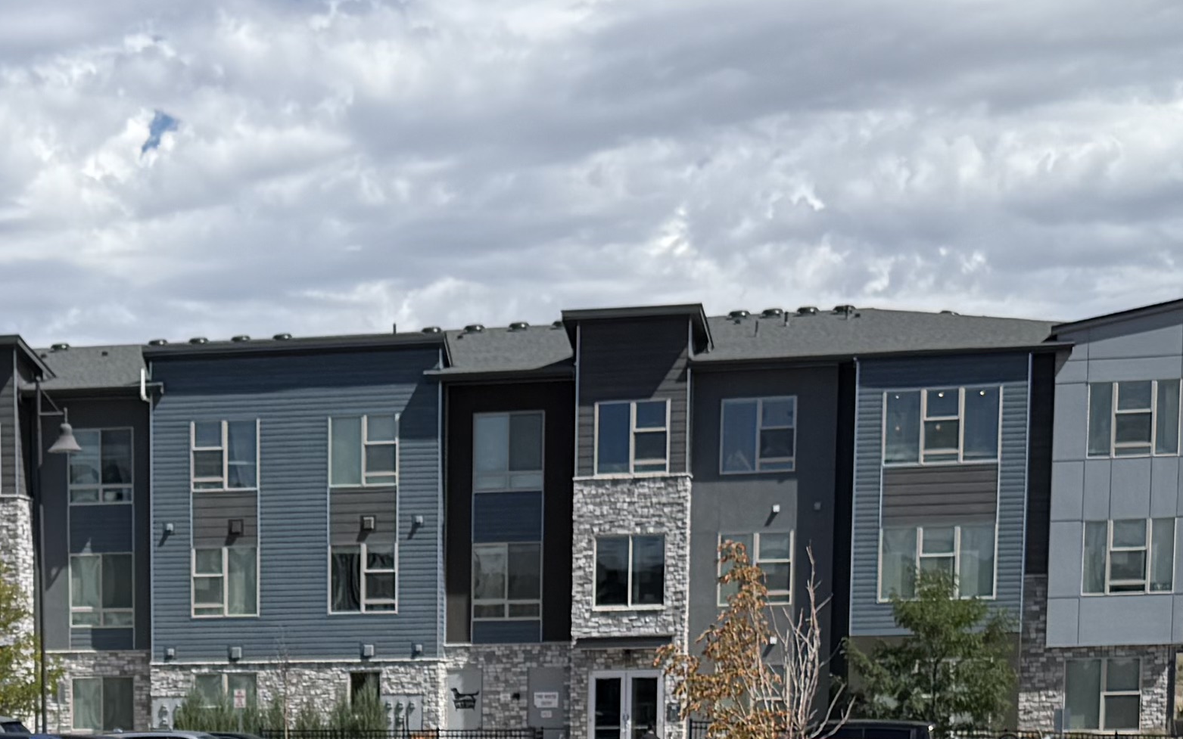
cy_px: 1062
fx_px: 2998
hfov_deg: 21.9
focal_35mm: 93
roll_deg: +0.3
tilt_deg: -6.5
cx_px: 163
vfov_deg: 13.4
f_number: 1.78
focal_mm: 6.76
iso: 80
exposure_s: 1/4673
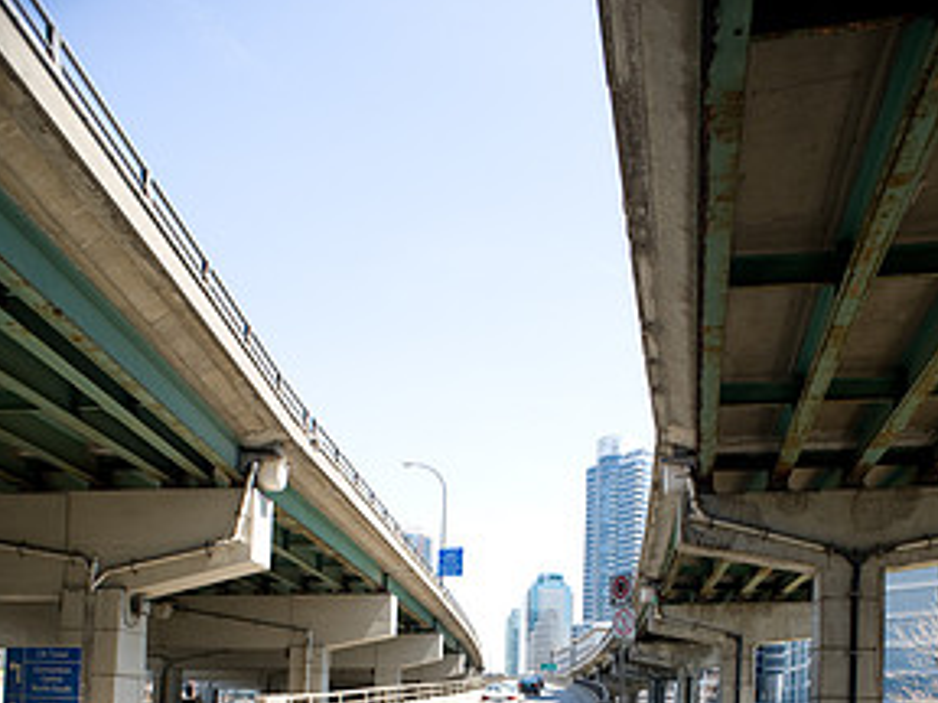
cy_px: 719
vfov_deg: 40.4
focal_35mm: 30
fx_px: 813
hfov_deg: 60.0
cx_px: 477
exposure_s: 1/500
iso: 200
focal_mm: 20
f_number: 5.6
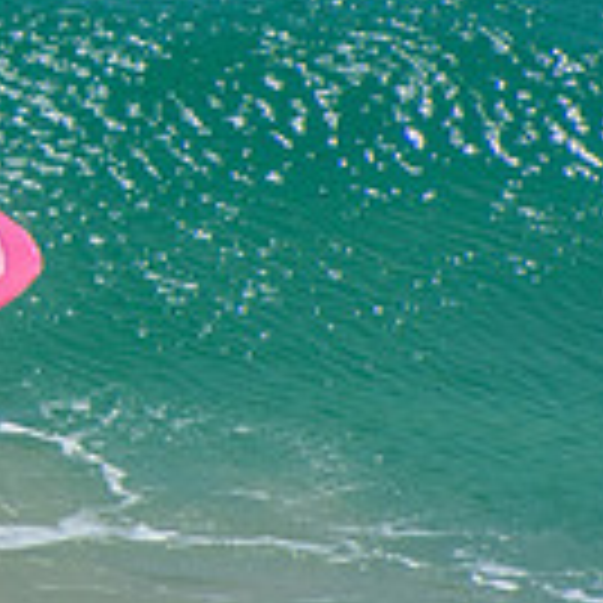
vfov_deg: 0.8
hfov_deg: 0.8
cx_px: -508
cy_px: 110
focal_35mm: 2214
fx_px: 43634
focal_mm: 400
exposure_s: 1/2000
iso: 360
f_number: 5.6
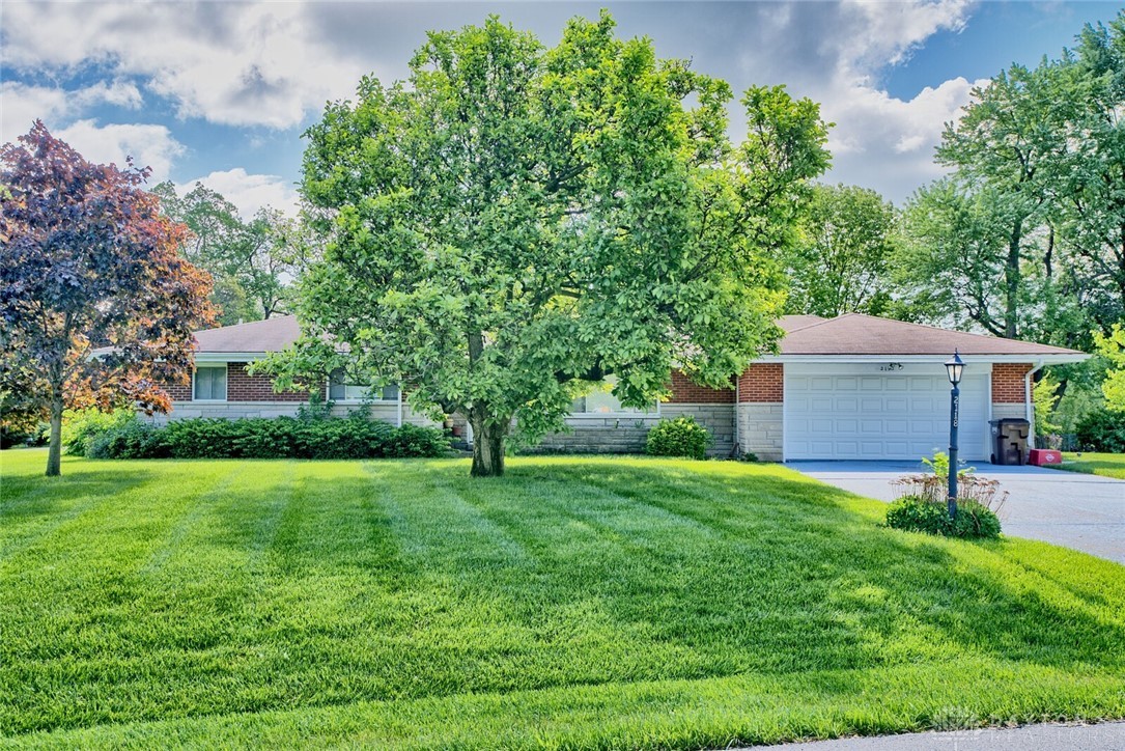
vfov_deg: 42.4
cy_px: 376
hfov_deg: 60.3
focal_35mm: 31
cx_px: 562
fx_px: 969
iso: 125
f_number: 10
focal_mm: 31
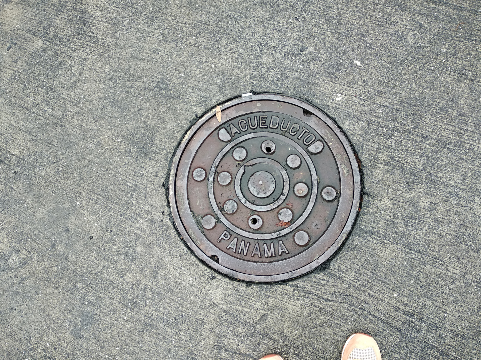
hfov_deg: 67.3
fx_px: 361
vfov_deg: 53.1
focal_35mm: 26
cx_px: 240
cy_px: 180
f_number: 2.2
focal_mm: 3.81
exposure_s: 1/100
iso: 125
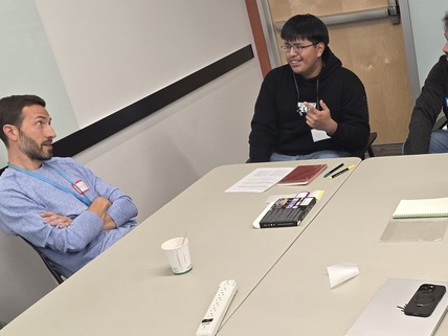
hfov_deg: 33.8
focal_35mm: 55
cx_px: 366
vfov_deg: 26.2
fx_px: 712
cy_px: 255
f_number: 1.7
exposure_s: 1/120
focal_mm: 6.3
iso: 320
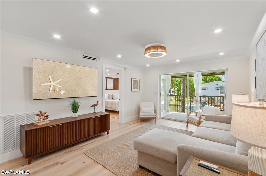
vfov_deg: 77.1
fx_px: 111
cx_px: 133
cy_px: 88
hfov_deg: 100.5
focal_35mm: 15
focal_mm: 10
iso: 200
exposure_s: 1/6
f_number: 11
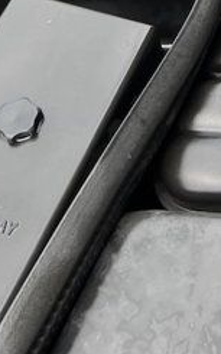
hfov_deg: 10.7
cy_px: -198
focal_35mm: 115
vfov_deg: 16.3
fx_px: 1109
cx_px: 397
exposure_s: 1/471
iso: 50
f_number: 1.5
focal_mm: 5.7
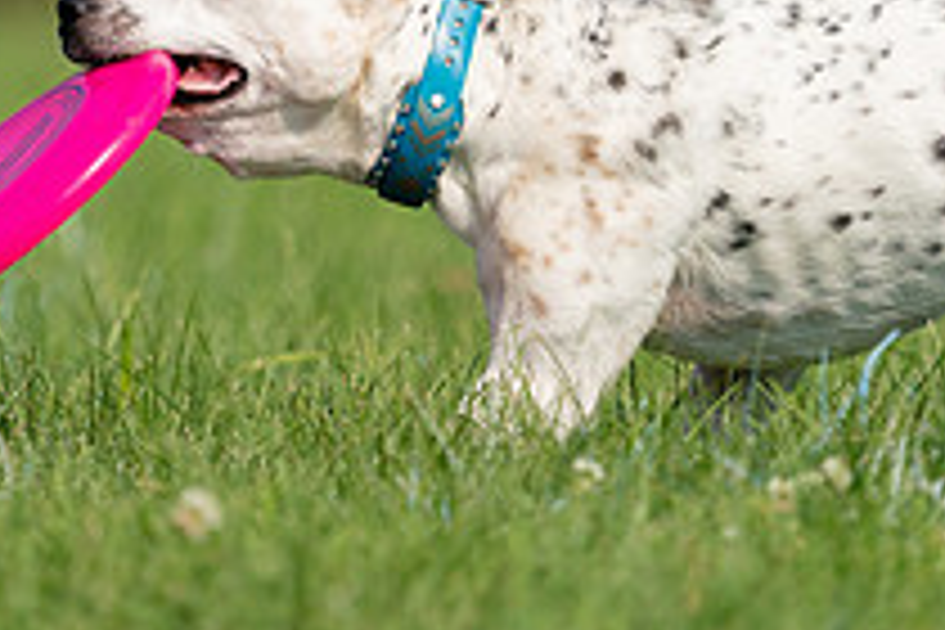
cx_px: 374
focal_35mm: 1659
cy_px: -142
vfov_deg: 0.8
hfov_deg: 1.2
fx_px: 43545
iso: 640
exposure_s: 1/4000
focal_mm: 600
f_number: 6.3
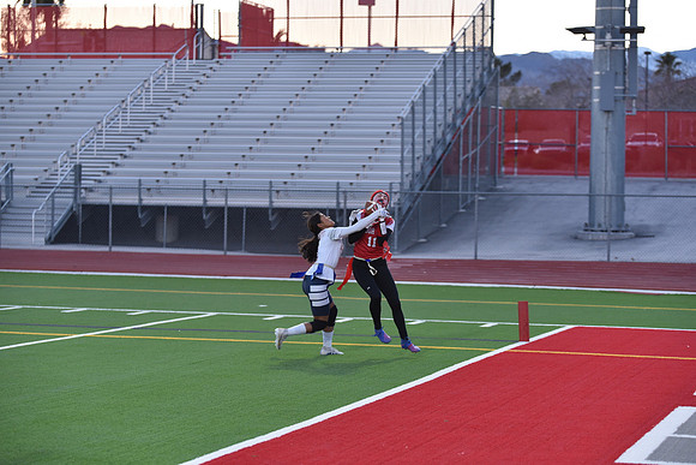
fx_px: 1934
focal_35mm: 100
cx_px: 348
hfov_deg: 20.4
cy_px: 232
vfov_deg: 13.7
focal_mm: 100
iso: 800
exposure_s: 1/500
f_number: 2.8
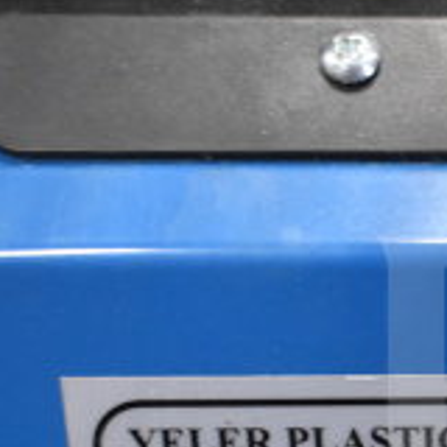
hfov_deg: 14.1
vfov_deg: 14.6
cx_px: 626
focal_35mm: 117
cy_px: 457
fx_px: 1709
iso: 2000
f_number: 3.8
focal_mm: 24
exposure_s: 1/40
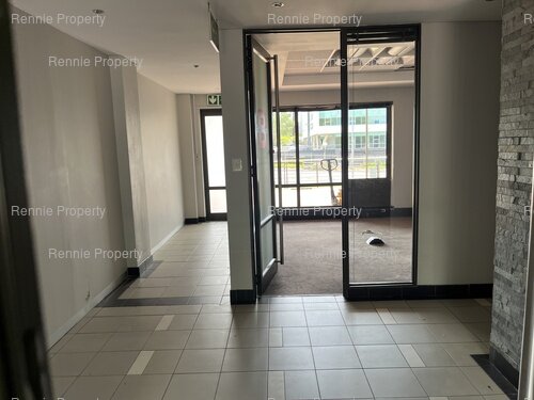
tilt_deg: -9.3
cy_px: 200
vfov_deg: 53.1
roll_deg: +1.6
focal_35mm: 26
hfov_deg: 67.3
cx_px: 267
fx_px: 401
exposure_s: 1/100
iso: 50
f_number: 1.6
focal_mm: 5.1
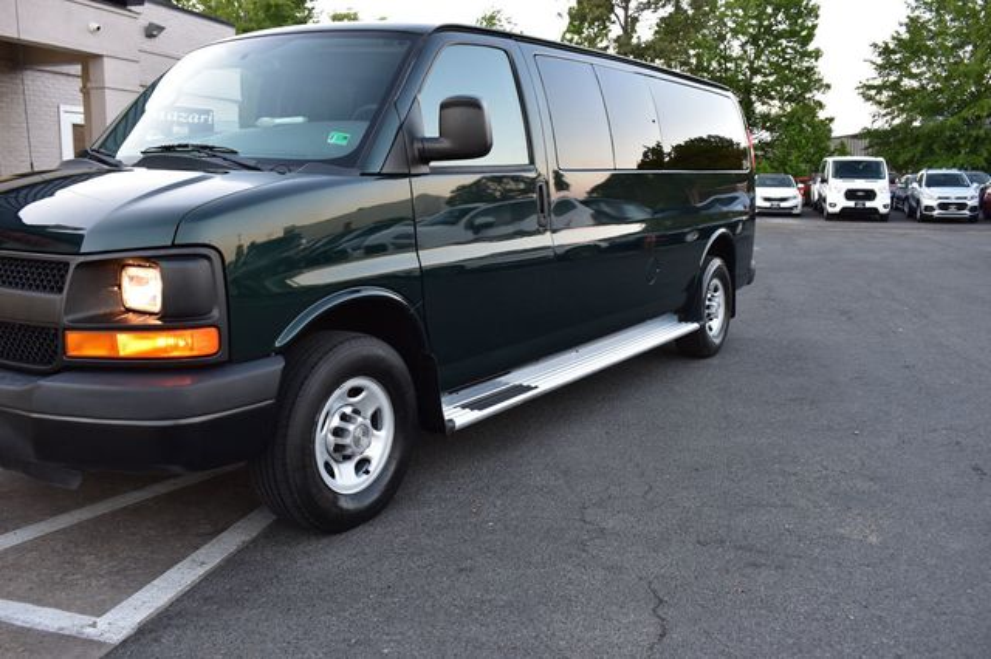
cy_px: 330
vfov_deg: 39.9
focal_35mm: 33
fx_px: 908
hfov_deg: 57.2
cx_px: 496
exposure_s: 1/25
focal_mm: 22
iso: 400
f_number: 6.3
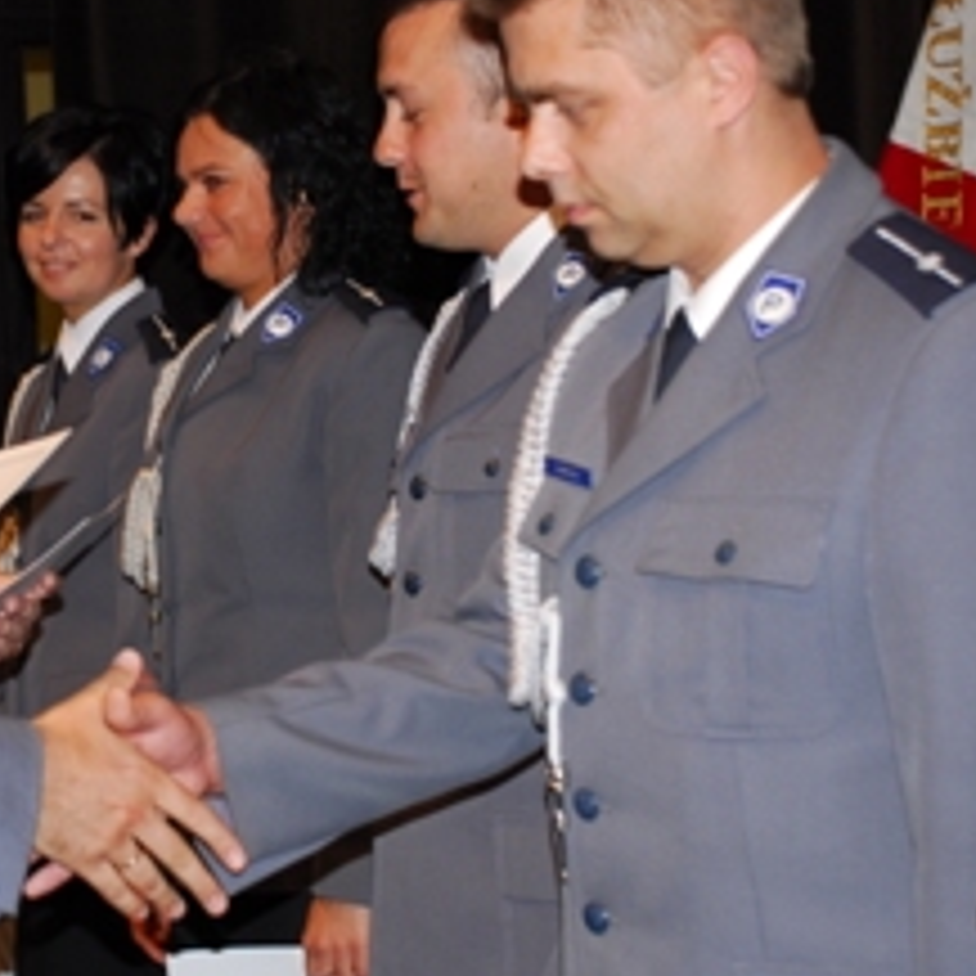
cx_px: 162
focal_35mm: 100
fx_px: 3190
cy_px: 387
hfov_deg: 17.2
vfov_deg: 17.4
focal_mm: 38
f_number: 4.5
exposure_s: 1/60
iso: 320
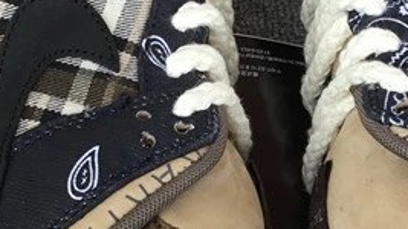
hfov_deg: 18.8
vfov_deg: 10.6
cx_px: 241
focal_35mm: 114
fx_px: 1233
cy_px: 83
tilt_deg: -59.2
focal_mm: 3.3
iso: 25
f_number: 2.4
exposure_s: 1/276
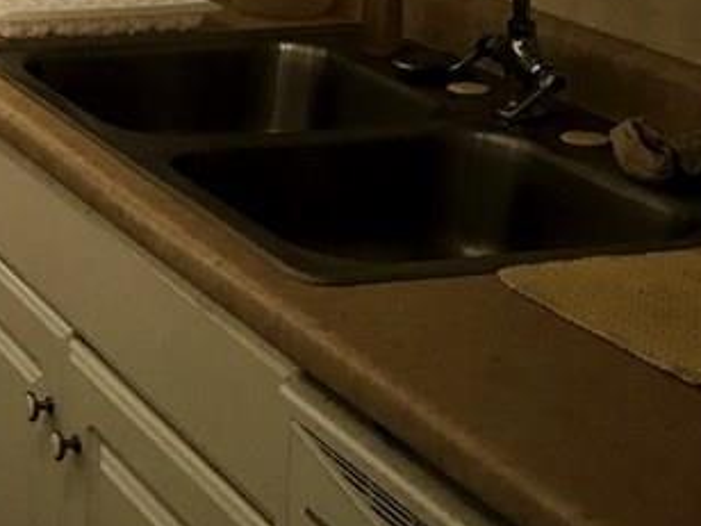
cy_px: -143
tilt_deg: -6.3
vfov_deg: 15.2
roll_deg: -0.2
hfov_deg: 19.3
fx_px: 1883
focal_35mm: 93
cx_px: -246
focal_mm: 3.99
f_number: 1.8
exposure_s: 1/20
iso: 40
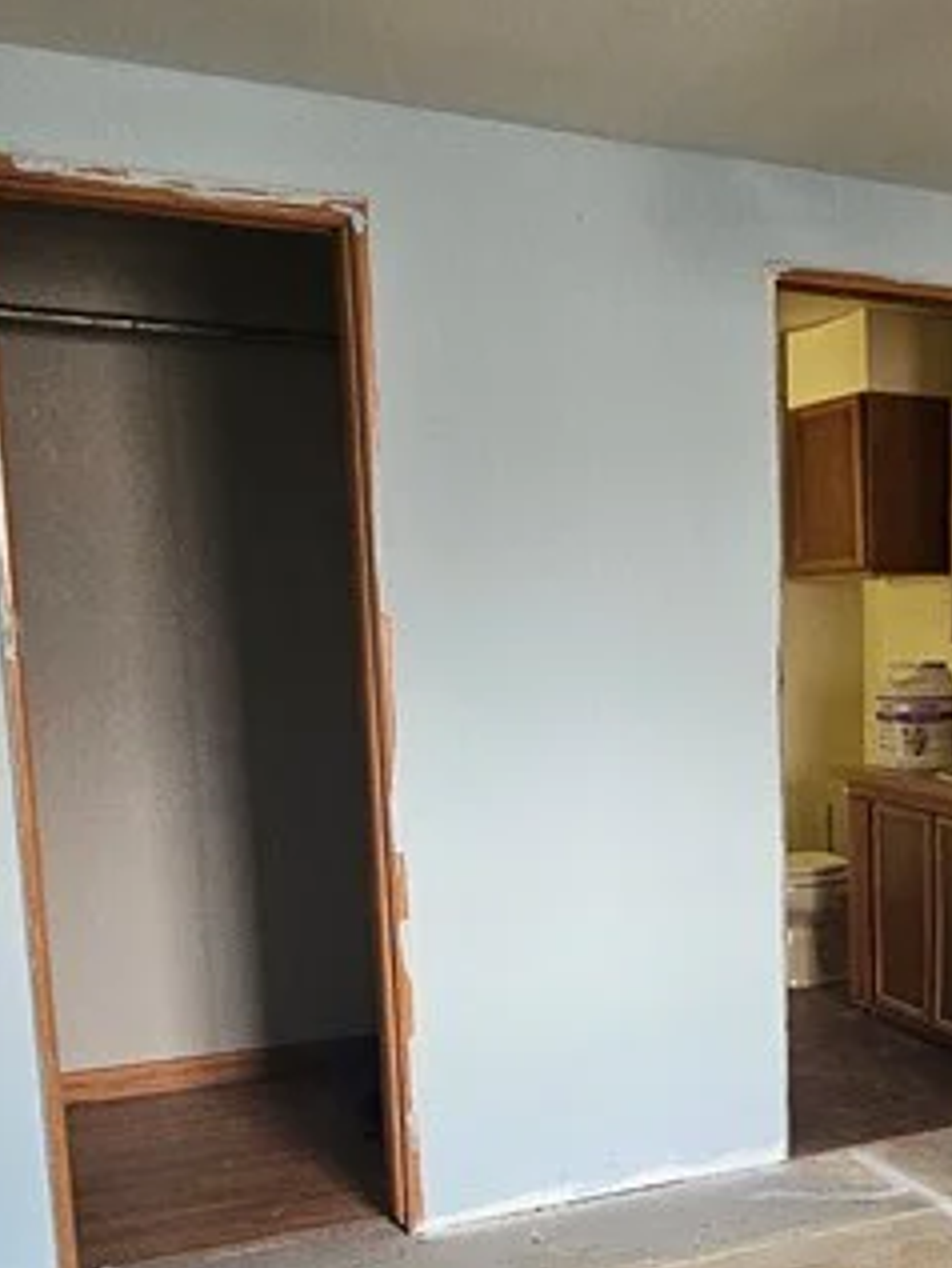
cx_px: 988
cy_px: 892
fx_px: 1539
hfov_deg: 31.4
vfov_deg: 43.8
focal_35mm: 42
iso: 320
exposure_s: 1/77.4
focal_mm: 2.2
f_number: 2.2
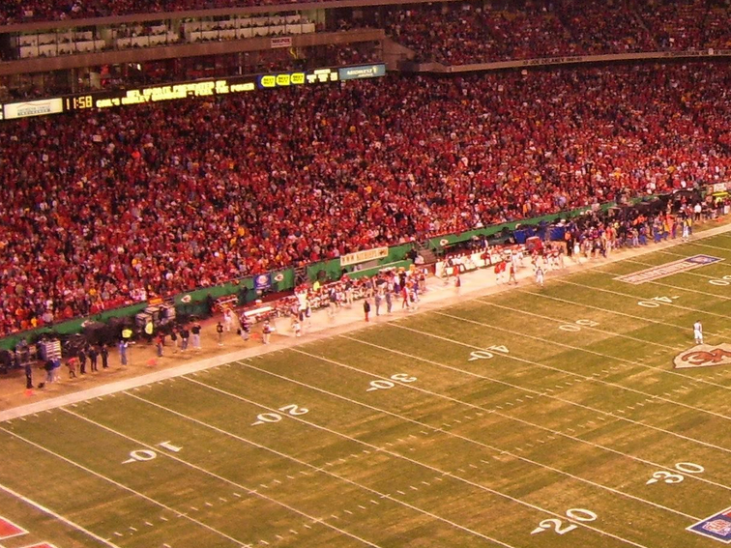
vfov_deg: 20.2
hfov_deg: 26.0
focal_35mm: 72
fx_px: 1520
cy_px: 119
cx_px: 678
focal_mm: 5.6
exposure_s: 1/60
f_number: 2.7
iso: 125
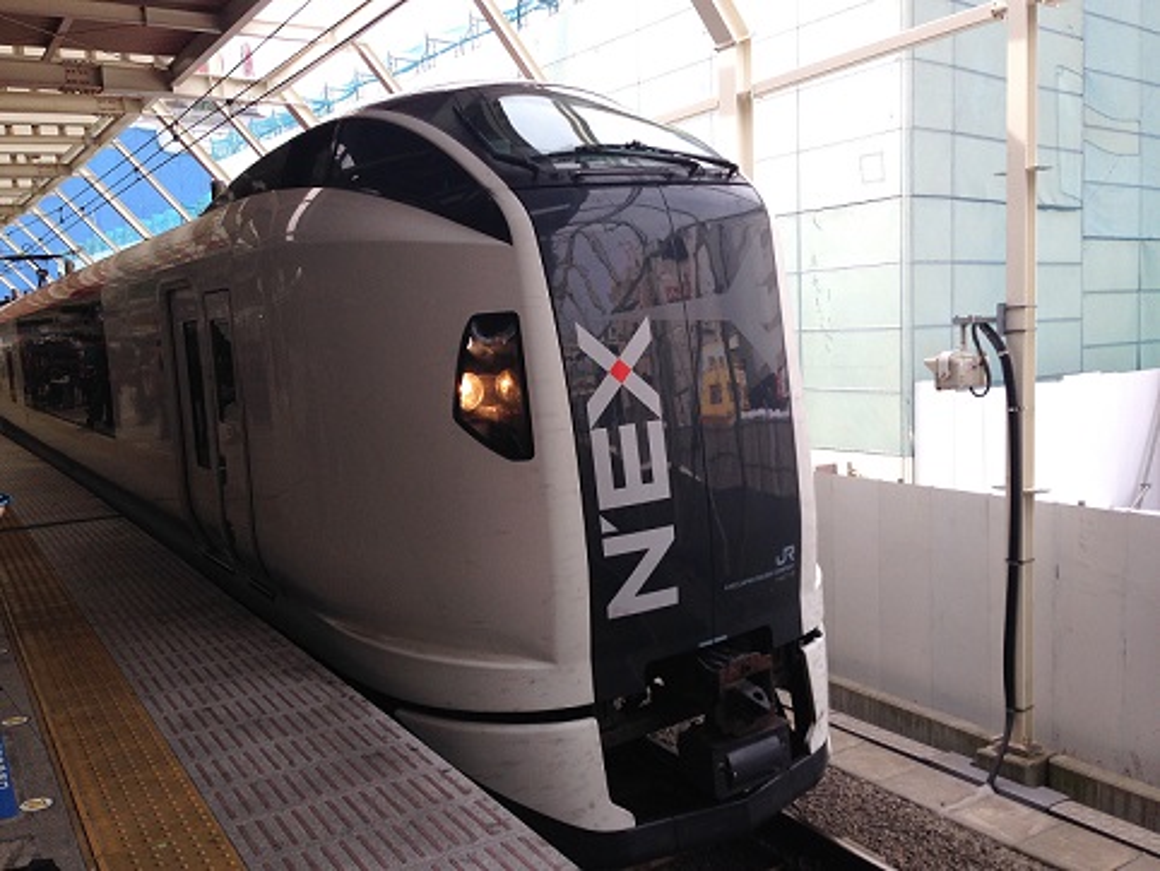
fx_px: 1106
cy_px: 436
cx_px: 580
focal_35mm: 33
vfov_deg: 43.0
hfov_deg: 55.3
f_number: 2.4
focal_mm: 4.12
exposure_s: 1/404
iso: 50
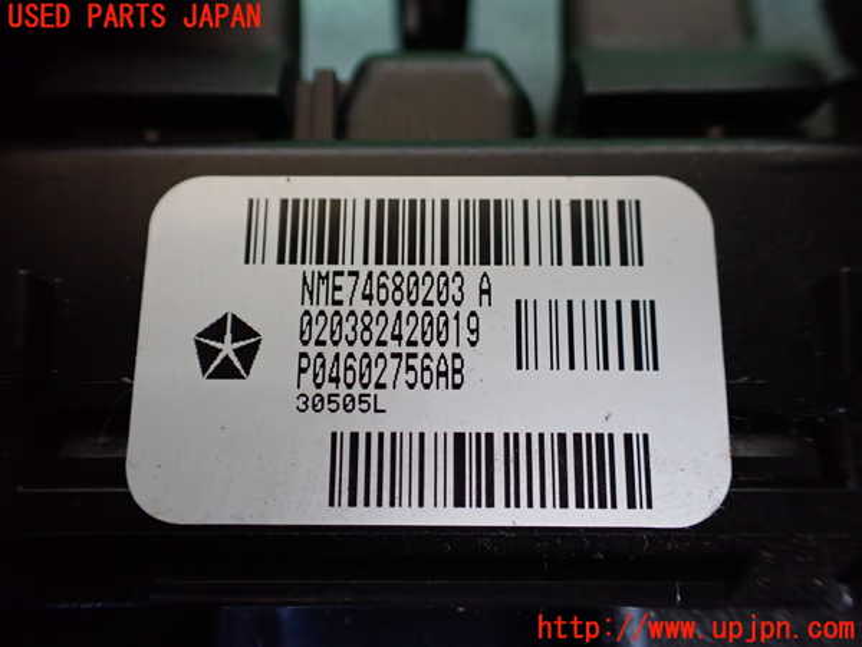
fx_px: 747
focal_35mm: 30
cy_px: 324
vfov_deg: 46.8
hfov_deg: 60.0
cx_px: 431
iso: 640
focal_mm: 5.4
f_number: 2.3
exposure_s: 1/125
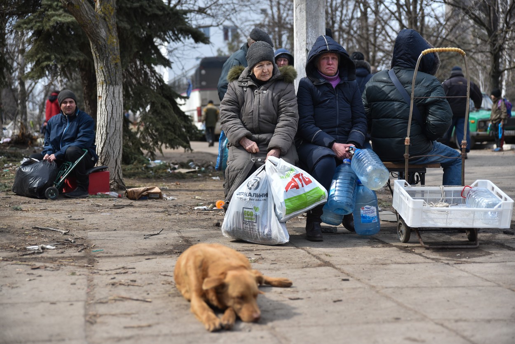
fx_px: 830
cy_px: 172
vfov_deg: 23.4
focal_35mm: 58
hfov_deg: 34.5
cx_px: 258
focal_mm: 58
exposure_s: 1/1000
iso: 125
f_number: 2.8
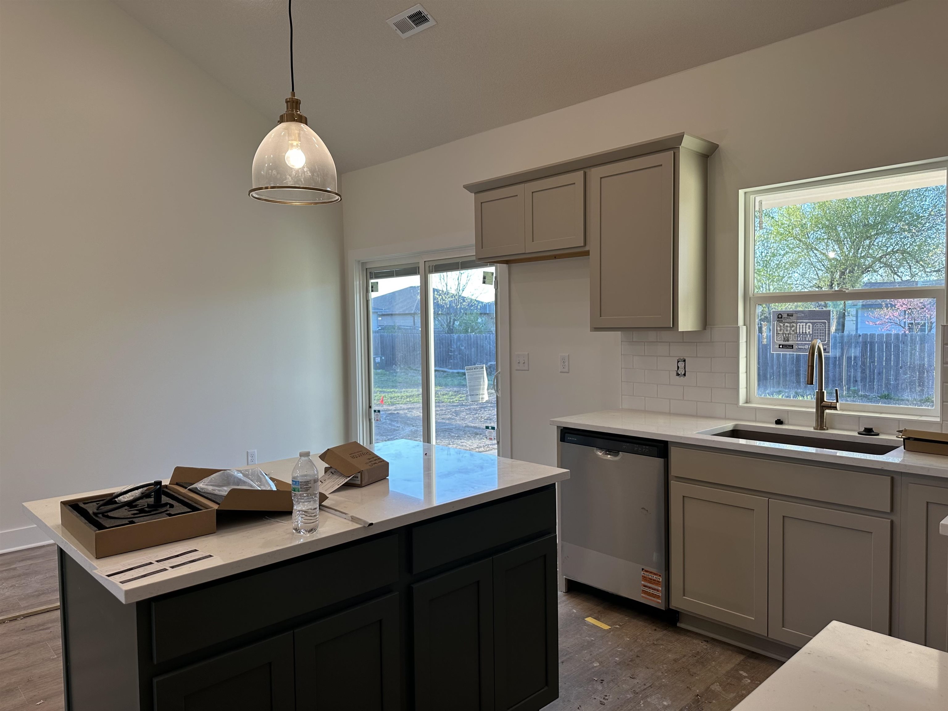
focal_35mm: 24
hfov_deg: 71.6
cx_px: 474
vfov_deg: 56.8
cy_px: 356
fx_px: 657
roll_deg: +0.6
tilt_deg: -2.7
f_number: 1.78
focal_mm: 6.86
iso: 64
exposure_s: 1/120
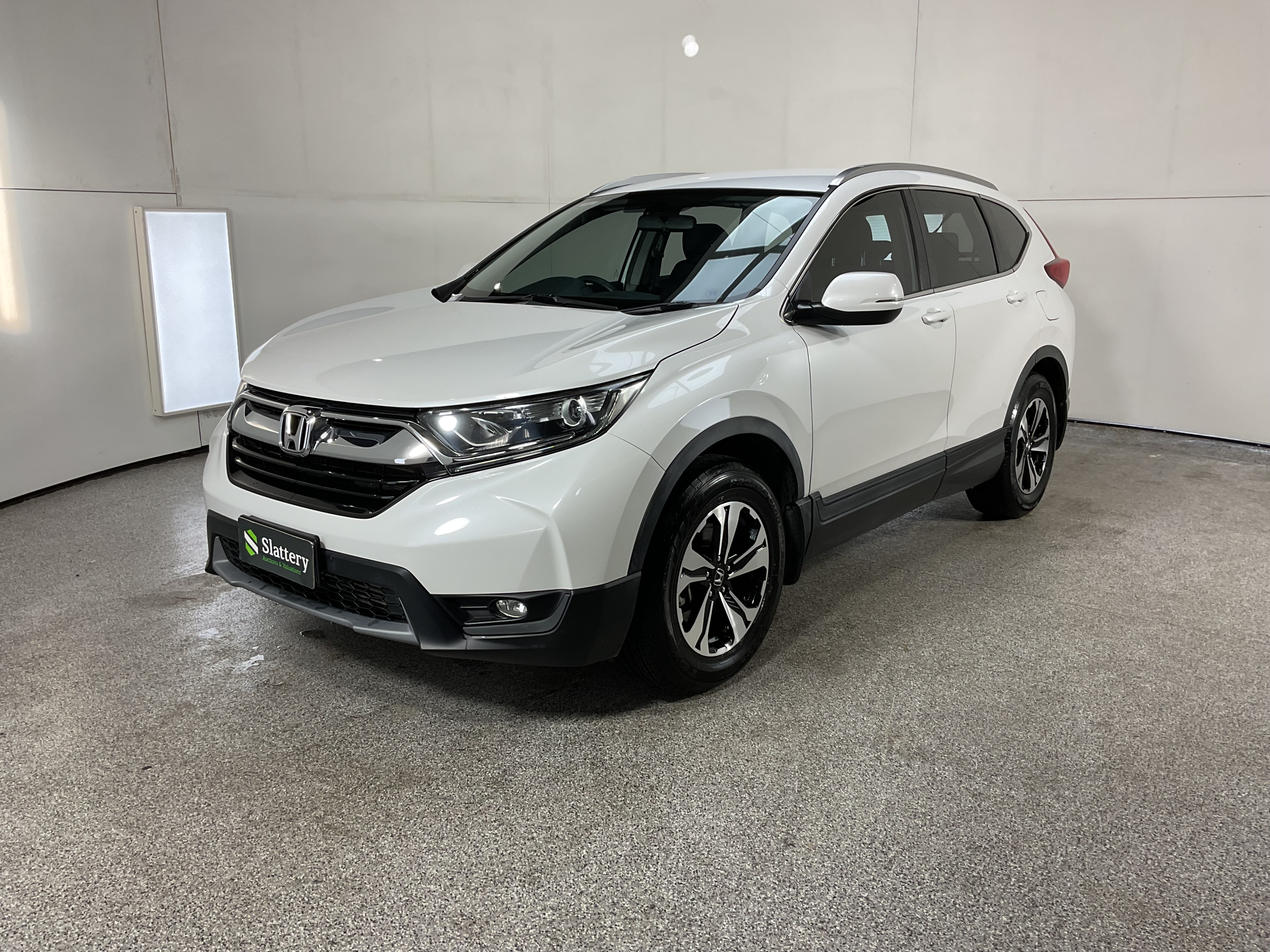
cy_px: 476
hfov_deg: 61.7
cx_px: 635
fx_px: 1064
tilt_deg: -12.9
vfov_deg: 48.2
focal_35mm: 29
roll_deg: -0.6
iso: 16
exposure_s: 1/115
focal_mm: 3
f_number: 1.8
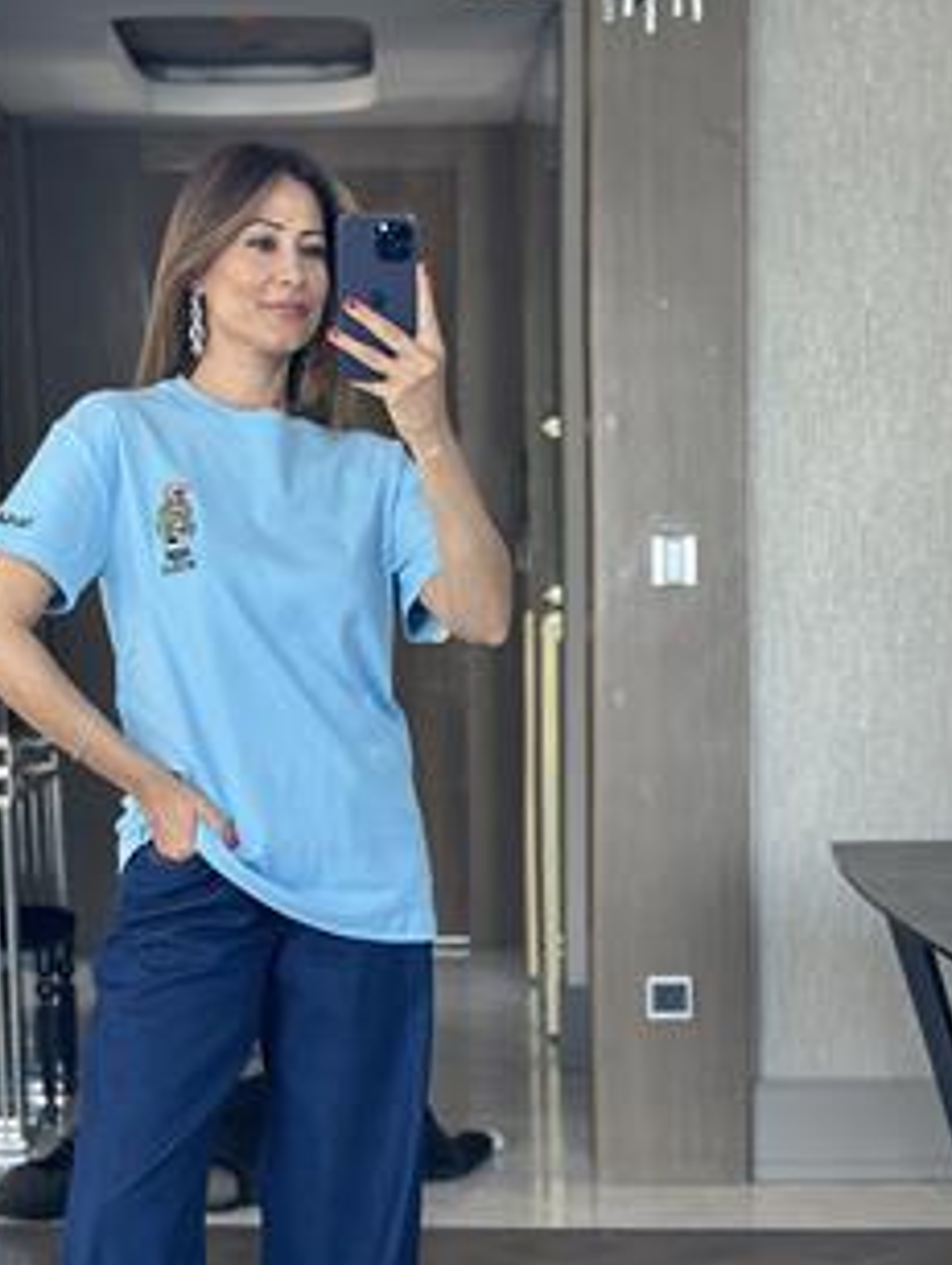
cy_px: 960
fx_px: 2891
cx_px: 264
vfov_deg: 24.4
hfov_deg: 18.6
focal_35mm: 79
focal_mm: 6.86
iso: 125
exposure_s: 1/103
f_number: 1.78
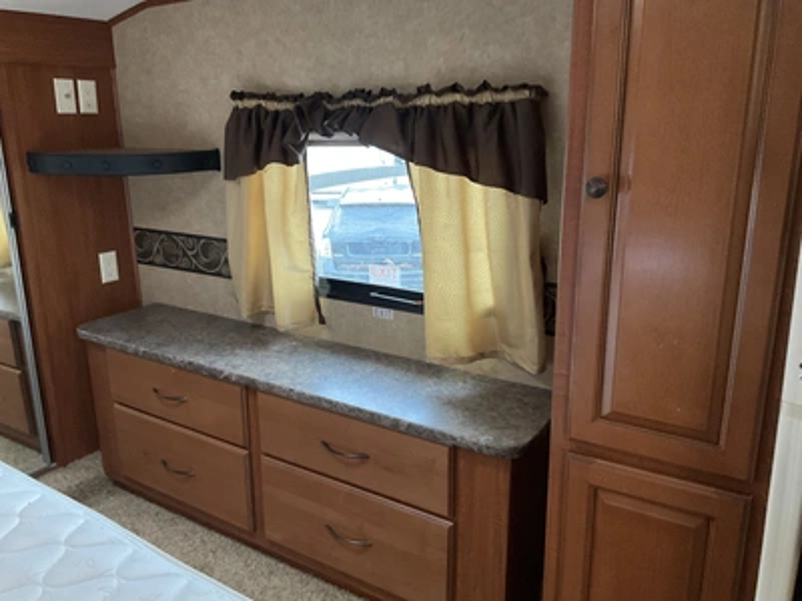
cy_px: 300
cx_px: 401
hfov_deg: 61.7
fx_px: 672
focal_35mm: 29
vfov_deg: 48.2
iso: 320
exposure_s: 1/37
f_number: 1.8
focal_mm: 3
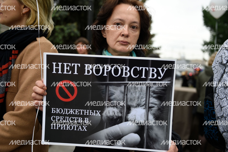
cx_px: 114
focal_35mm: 35
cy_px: 76
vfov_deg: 37.8
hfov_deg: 54.5
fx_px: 222
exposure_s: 1/400
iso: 320
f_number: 2.8
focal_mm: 35
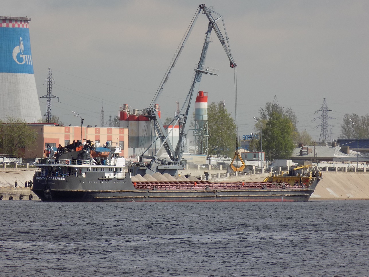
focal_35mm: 402
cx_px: 184
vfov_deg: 3.7
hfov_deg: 4.9
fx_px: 4285
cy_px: 138
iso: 80
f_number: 5.9
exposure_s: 1/400
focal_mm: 71.5
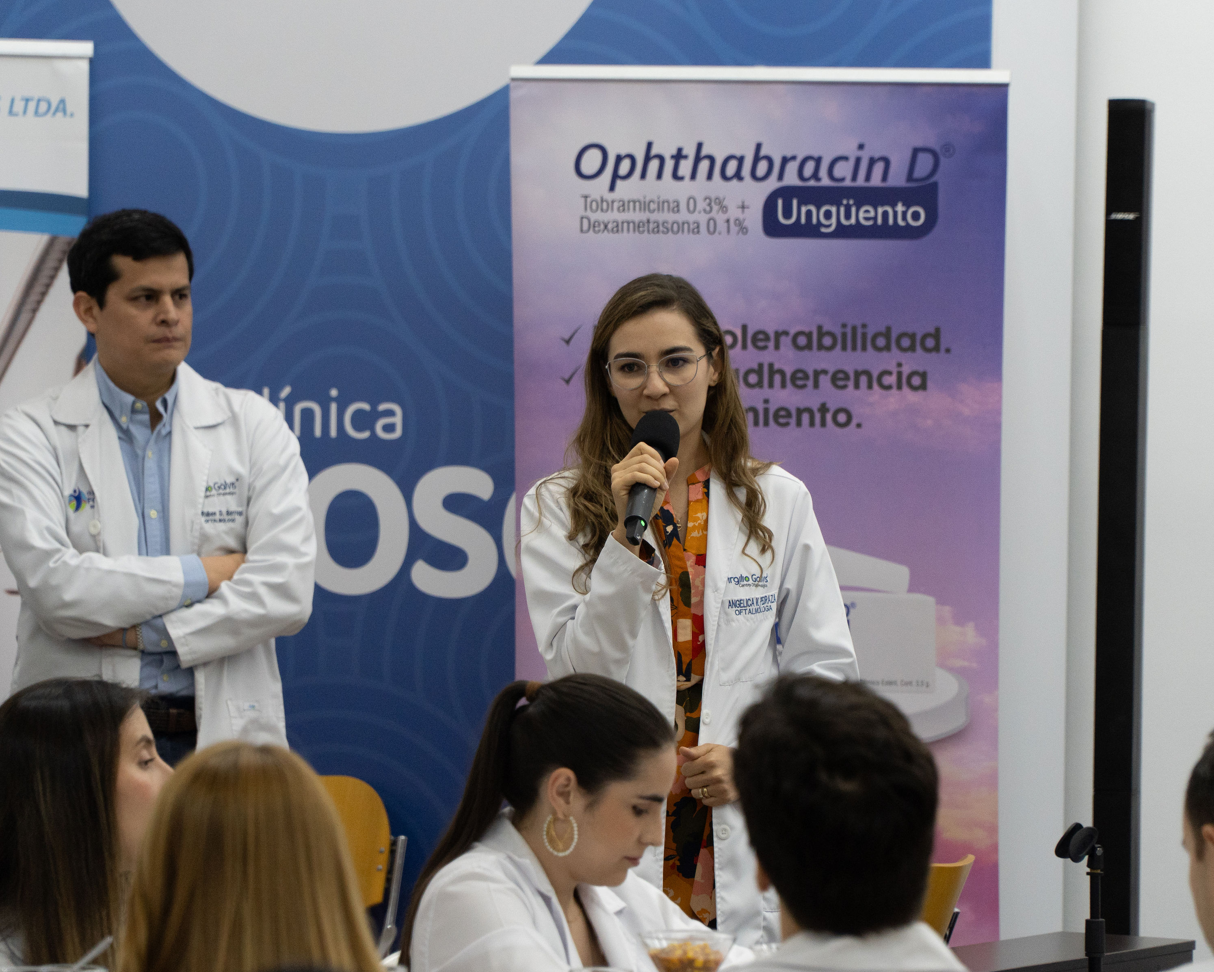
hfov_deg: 10.8
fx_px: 6396
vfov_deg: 8.7
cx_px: 598
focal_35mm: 178
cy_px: 487
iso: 1250
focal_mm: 105
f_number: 4
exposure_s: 1/200
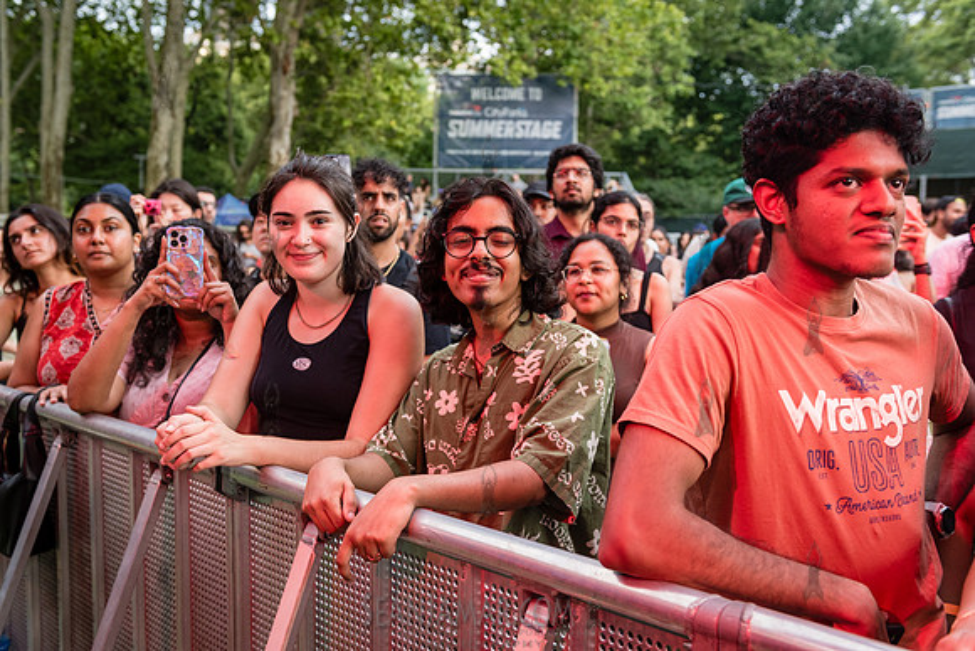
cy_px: 325
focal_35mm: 37
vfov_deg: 35.8
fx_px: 1006
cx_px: 471
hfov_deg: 51.7
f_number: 3.5
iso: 1000
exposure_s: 1/160
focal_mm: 35
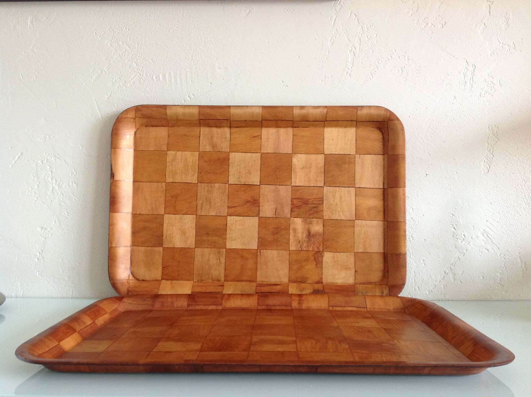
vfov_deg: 40.6
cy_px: 198
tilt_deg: +0.4
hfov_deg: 52.7
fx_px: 536
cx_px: 266
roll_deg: -0.1
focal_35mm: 35
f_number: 2.4
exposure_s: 1/15
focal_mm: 4.28
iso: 125
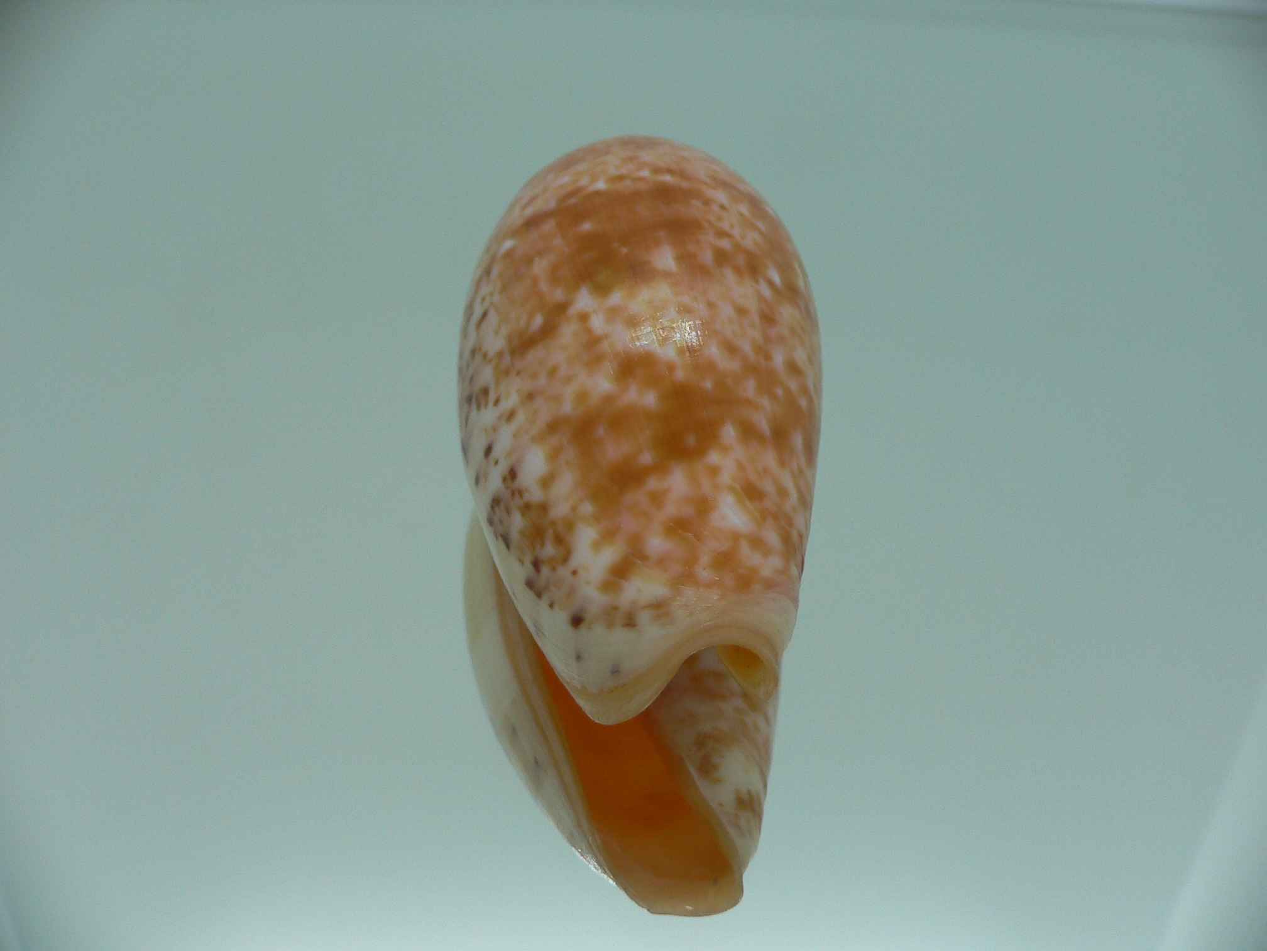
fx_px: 1281
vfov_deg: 40.7
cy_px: 476
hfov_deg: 52.6
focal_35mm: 35
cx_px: 634
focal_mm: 4.6
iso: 80
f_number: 2.8
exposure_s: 1/60
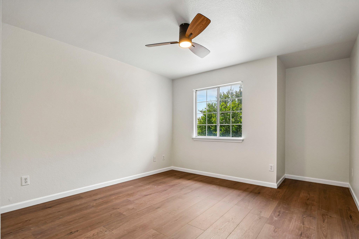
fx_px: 179
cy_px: 120
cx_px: 180
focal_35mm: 18
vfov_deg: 67.4
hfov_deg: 90.0
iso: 400
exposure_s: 1/80
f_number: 8
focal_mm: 12
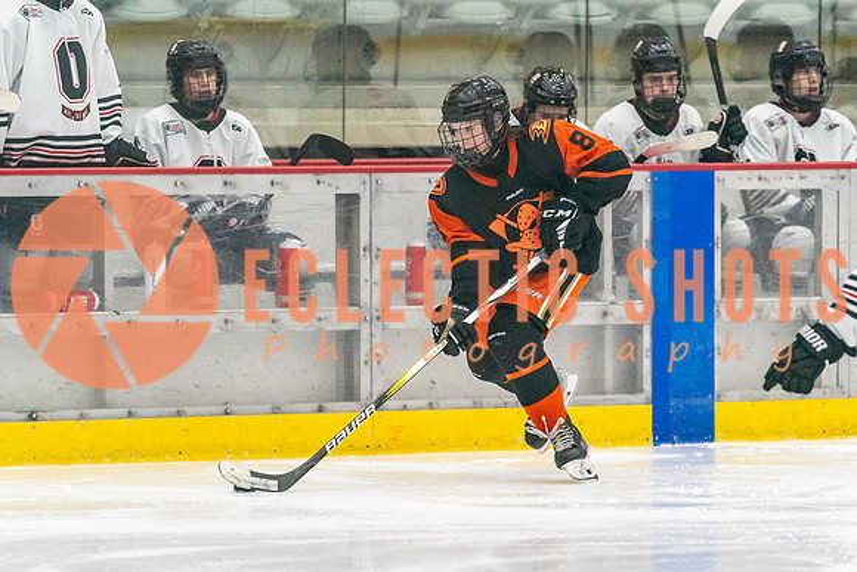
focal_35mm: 357
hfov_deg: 5.8
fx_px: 8511
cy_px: 424
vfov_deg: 3.8
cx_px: 467
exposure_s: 1/1250
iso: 3200
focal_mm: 200
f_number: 2.8
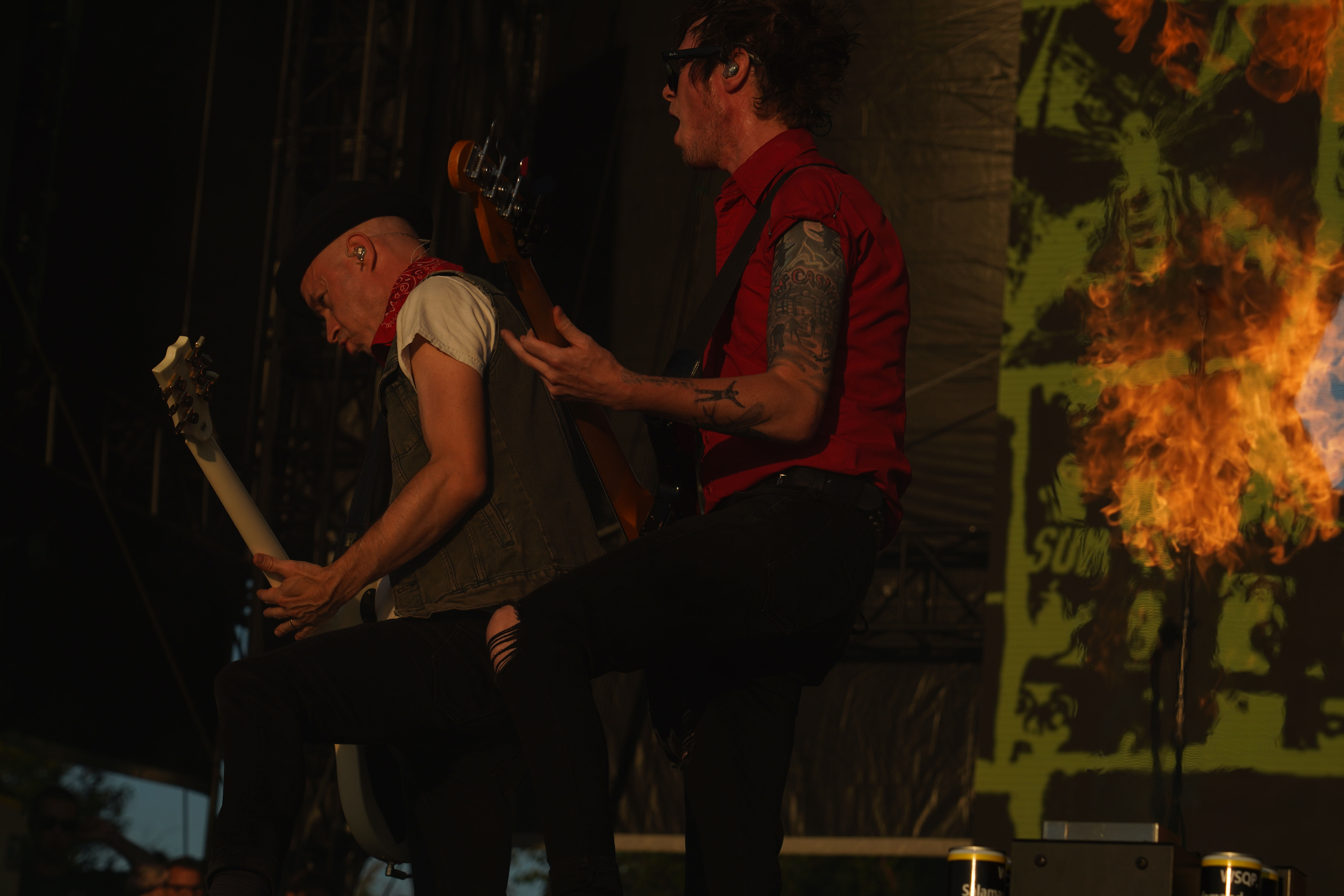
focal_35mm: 105
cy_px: 448
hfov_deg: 19.5
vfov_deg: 13.0
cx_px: 672
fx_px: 3920
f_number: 8
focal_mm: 105
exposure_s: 1/500
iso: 100
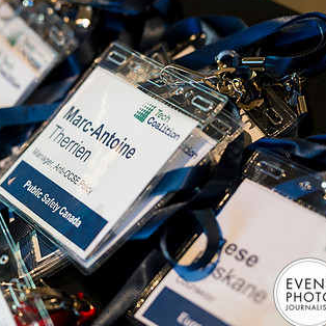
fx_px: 1588
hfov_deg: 11.7
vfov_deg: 11.7
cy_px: 161
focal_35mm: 149
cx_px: 78
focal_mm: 95
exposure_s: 1/160
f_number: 3.5
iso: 360
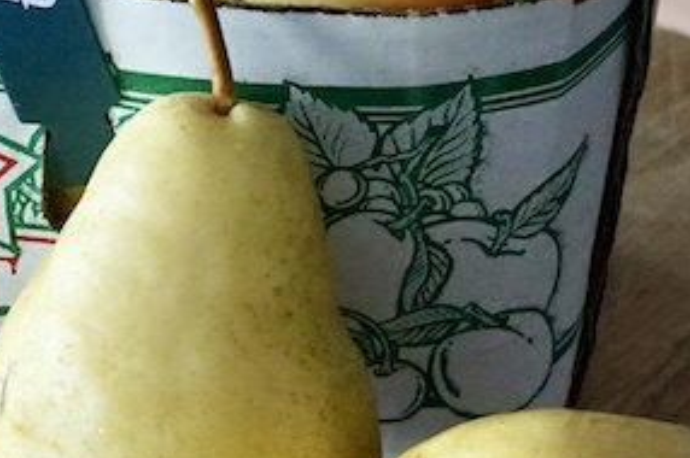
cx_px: 118
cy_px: 168
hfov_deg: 9.6
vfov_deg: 6.4
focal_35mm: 215
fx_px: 4116
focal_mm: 32
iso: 6400
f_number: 4.5
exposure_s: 1/160
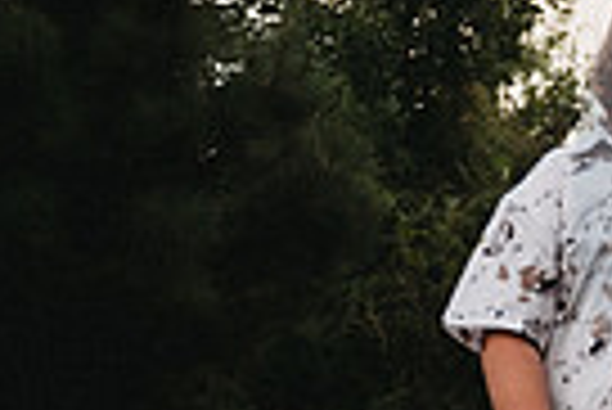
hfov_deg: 12.0
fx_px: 2536
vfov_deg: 9.2
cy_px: 237
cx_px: 1287
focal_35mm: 149
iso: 160
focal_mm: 35
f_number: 2.8
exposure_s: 1/640
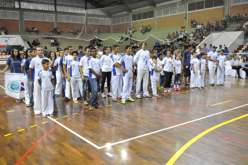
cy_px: 82
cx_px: 124
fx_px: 227
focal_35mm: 33
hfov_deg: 57.3
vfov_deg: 39.9
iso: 3200
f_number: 5
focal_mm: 22
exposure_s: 1/60
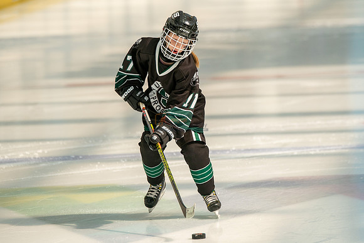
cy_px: 107
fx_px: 3544
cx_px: 193
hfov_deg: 5.9
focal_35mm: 350
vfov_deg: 3.9
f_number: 3.5
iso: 1600
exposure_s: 1/4000
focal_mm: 274
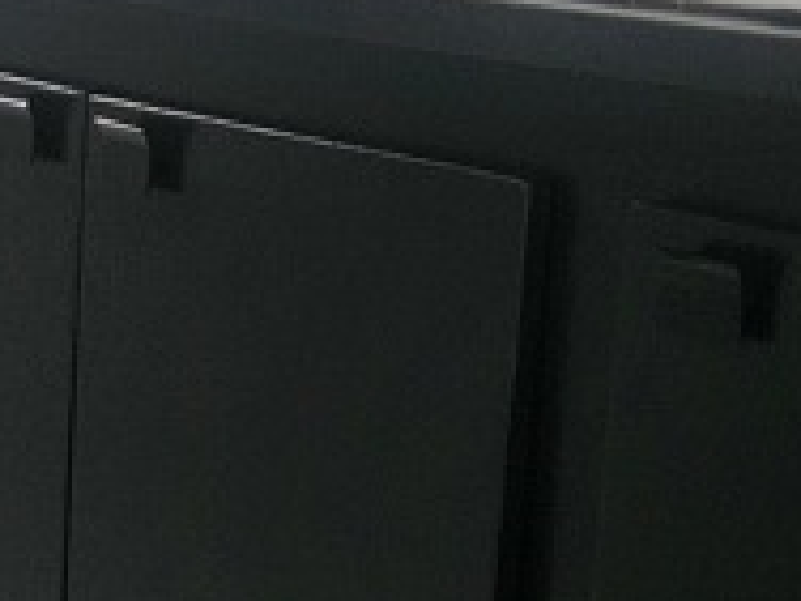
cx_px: -43
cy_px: 234
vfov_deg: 15.1
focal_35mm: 98
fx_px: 2268
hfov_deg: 19.3
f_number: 1.8
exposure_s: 1/50
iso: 640
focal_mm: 5.4
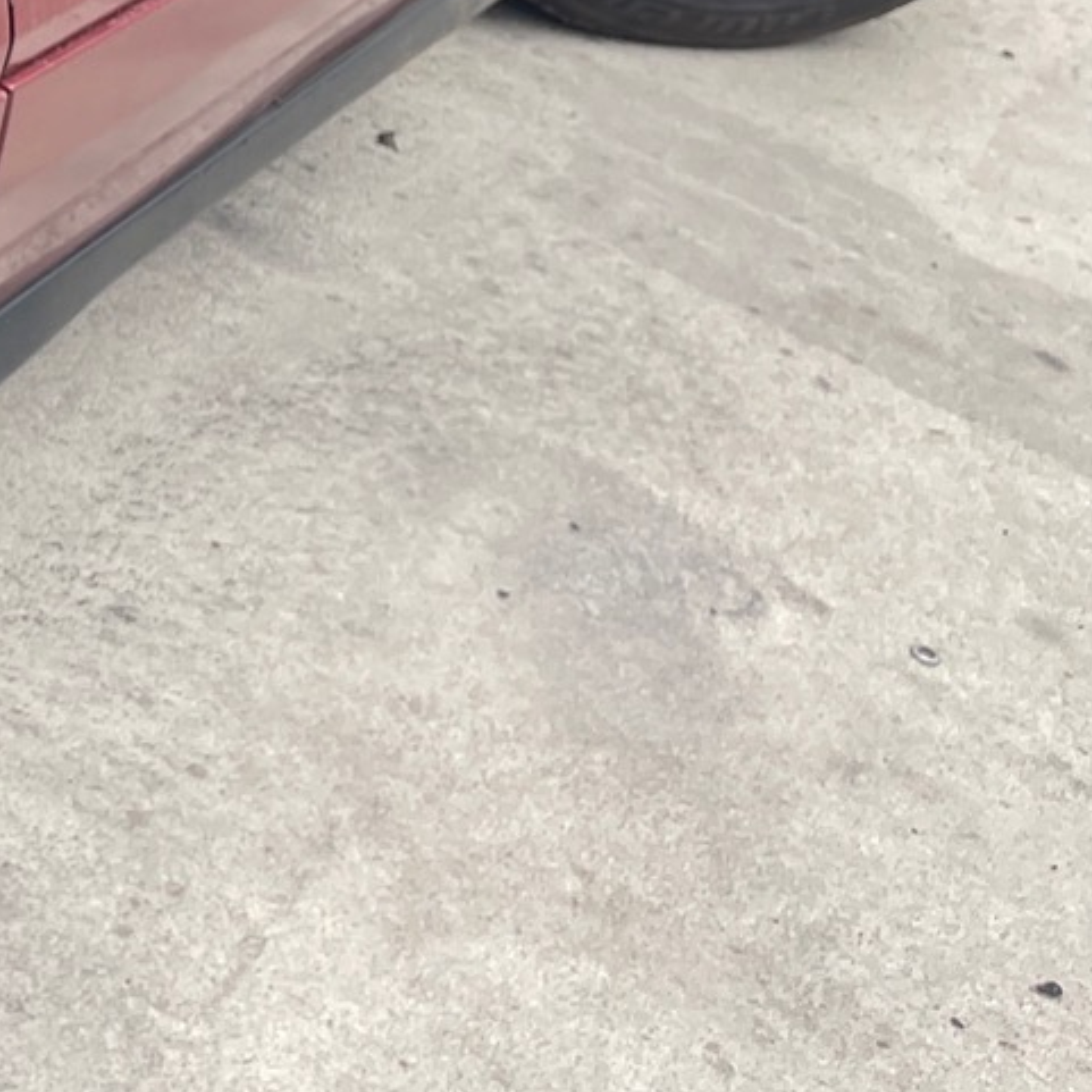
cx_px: -890
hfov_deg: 16.7
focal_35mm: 86
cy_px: -182
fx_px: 3069
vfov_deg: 19.1
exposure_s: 1/121
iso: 32
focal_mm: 4.2
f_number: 1.6
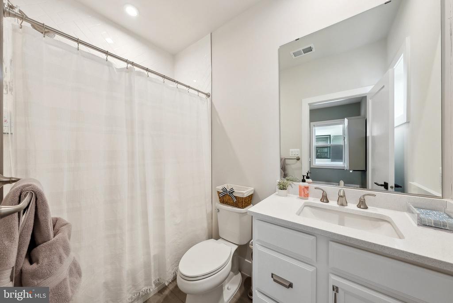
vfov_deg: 90.1
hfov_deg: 112.6
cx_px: 226
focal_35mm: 12
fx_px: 151
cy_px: 152
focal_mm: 12
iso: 640
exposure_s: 1/30
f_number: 7.1
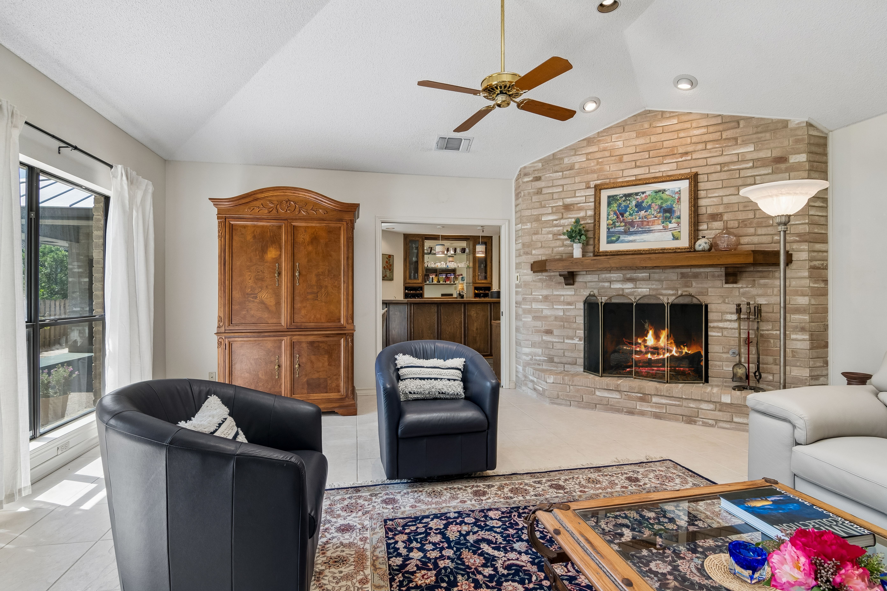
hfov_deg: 93.3
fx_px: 419
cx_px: 444
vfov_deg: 70.4
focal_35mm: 17
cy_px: 296
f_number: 8
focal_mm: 11.5
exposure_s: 1/100
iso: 320
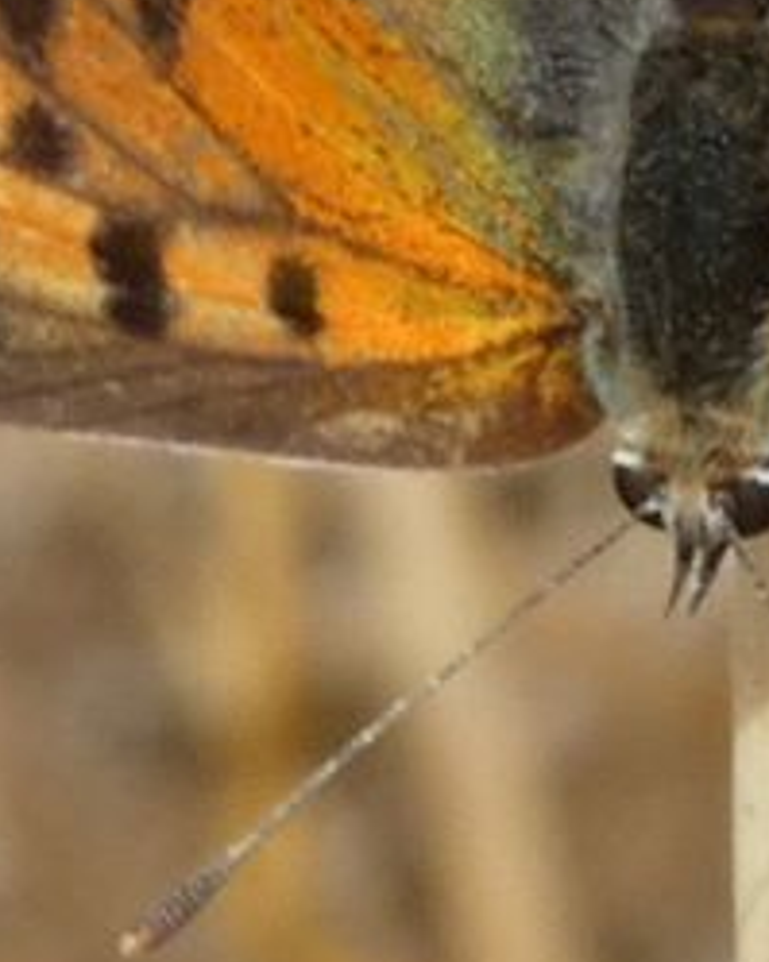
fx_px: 15600
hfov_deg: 2.8
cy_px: 62
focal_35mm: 548
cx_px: 609
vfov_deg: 3.5
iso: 80
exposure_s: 1/125
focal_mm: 29.5
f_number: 5.4
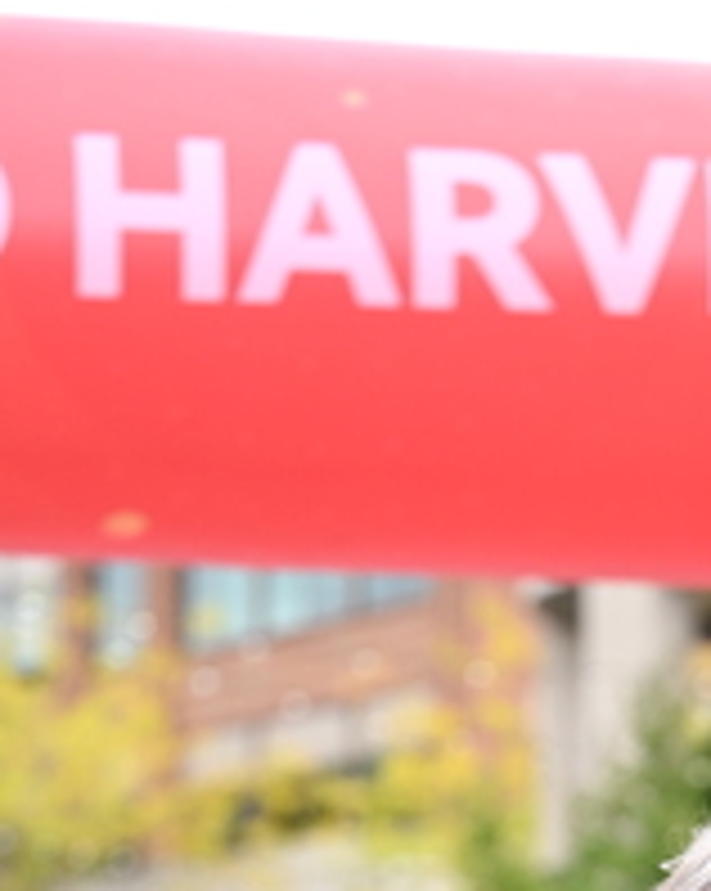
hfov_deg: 6.8
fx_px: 5980
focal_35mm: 227
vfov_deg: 8.4
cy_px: 1206
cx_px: 700
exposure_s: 1/1600
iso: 640
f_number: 2.8
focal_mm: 87
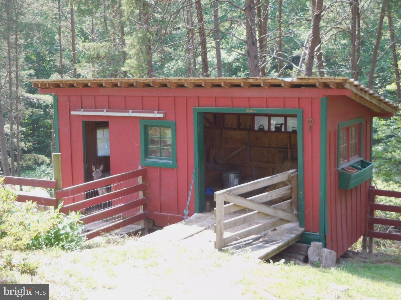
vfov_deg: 28.0
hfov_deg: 36.8
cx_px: 200
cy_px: 150
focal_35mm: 52
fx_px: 602
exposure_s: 1/80
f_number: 4.3
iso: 125
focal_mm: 9.4
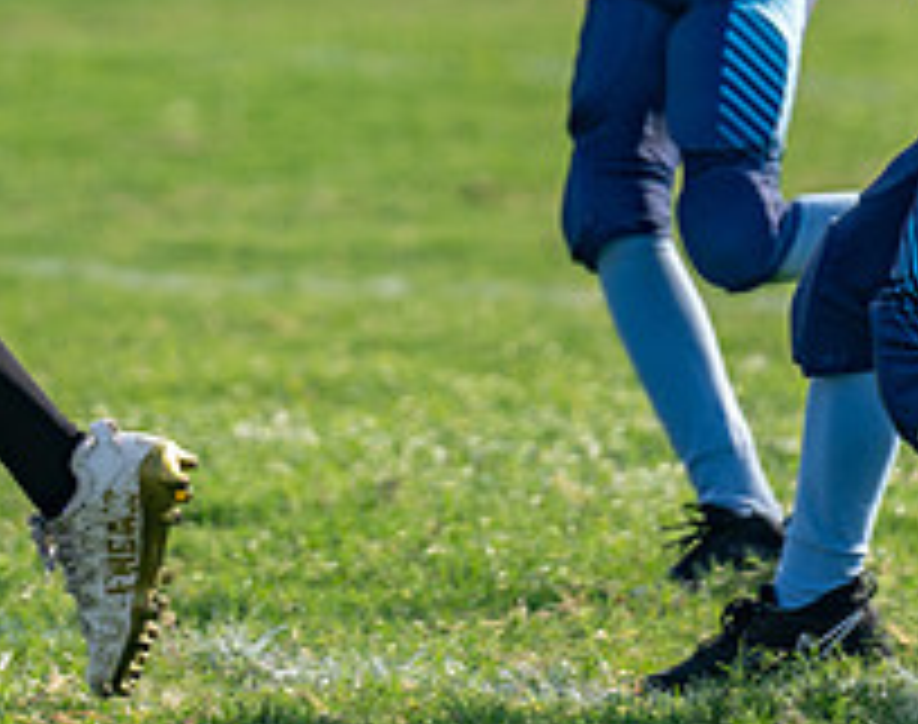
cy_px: -35
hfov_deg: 2.5
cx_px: -538
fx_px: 21189
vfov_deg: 2.0
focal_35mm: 784
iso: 100
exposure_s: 1/1250
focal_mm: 200
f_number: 3.5
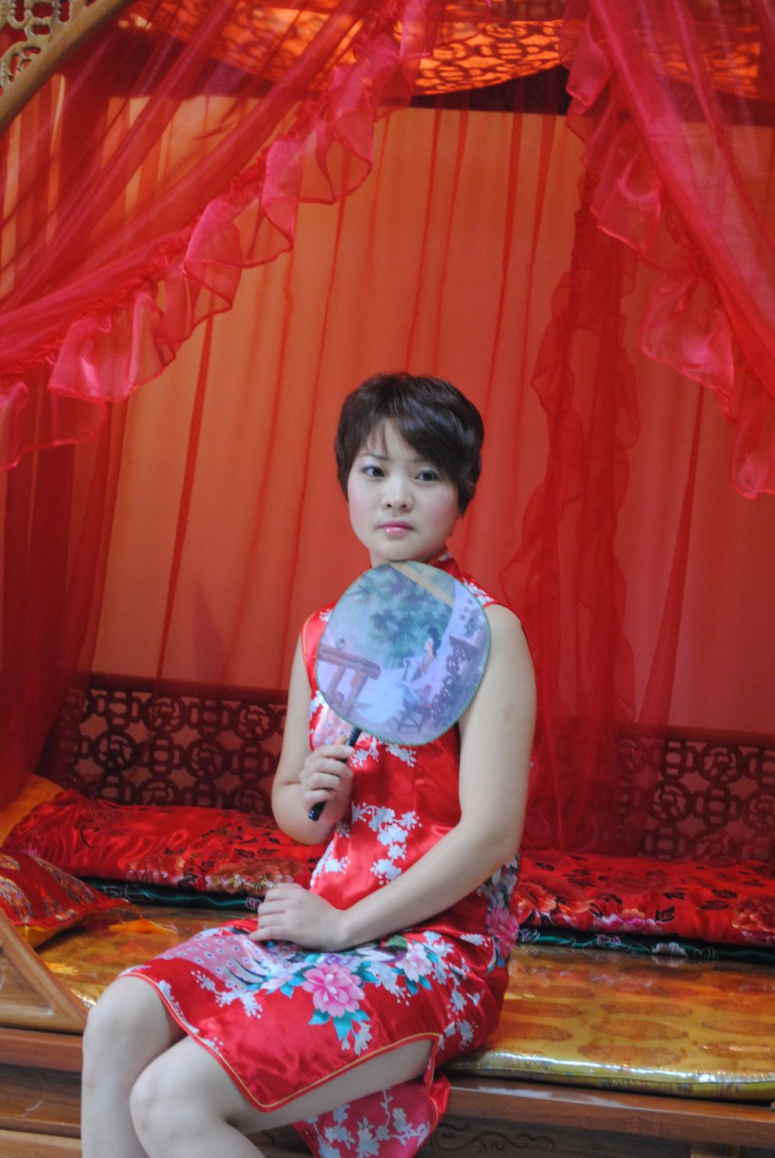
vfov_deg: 24.6
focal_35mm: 82
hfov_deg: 16.6
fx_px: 2656
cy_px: 579
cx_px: 388
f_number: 5.6
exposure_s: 1/6
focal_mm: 55
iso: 800
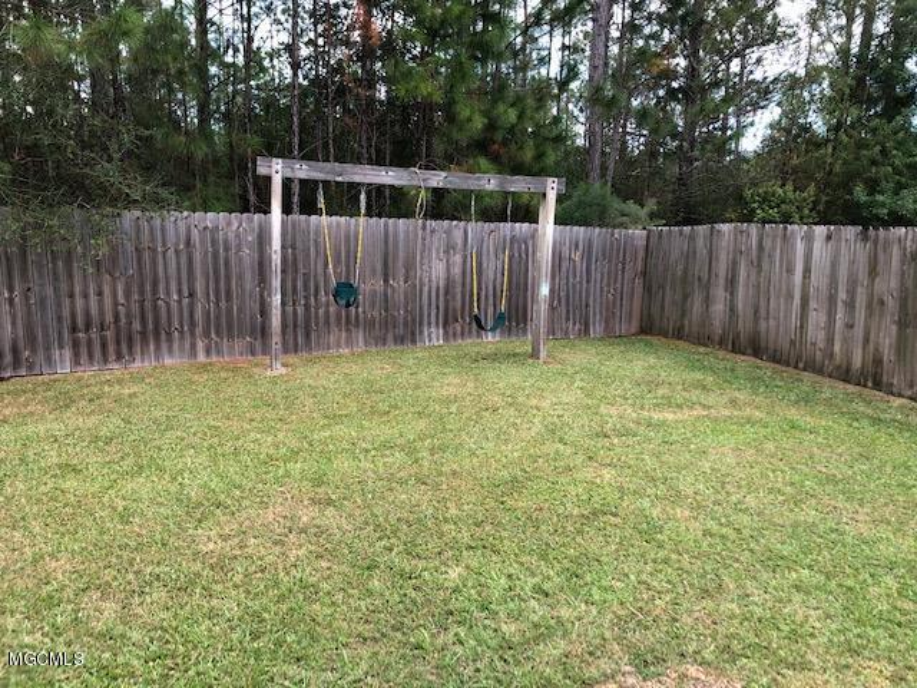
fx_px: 742
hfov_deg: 63.4
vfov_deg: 49.7
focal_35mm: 28
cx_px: 458
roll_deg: +0.6
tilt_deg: -8.6
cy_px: 344
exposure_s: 1/120
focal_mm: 3.99
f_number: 1.8
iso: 32
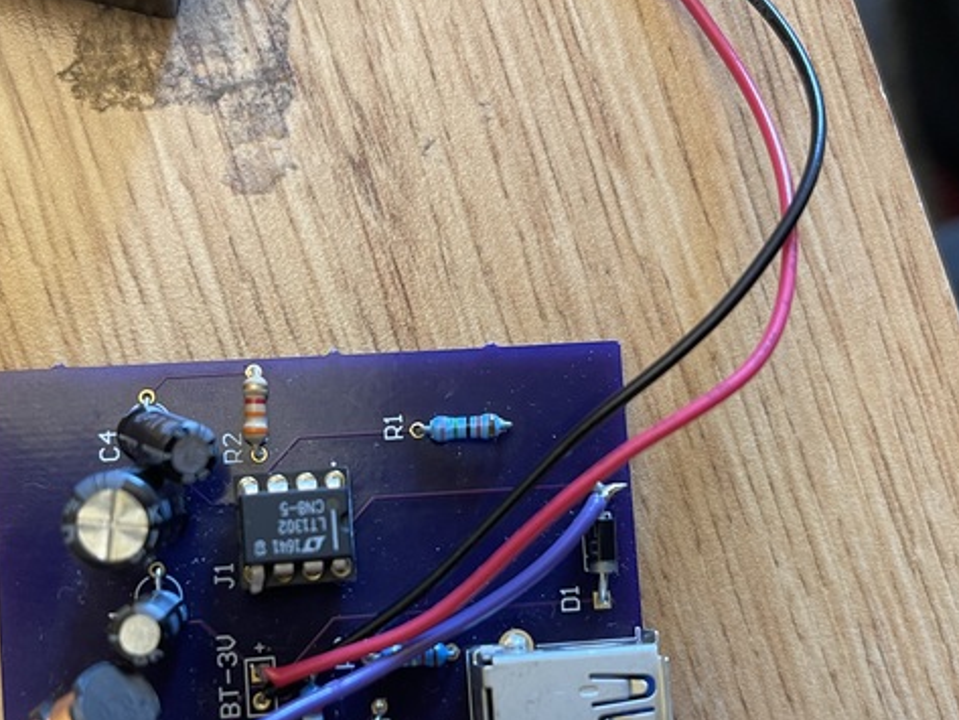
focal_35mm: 42
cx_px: 434
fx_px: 1164
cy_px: 502
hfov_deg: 44.7
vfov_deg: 33.9
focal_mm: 5.1
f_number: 1.6
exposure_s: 1/64
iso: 125
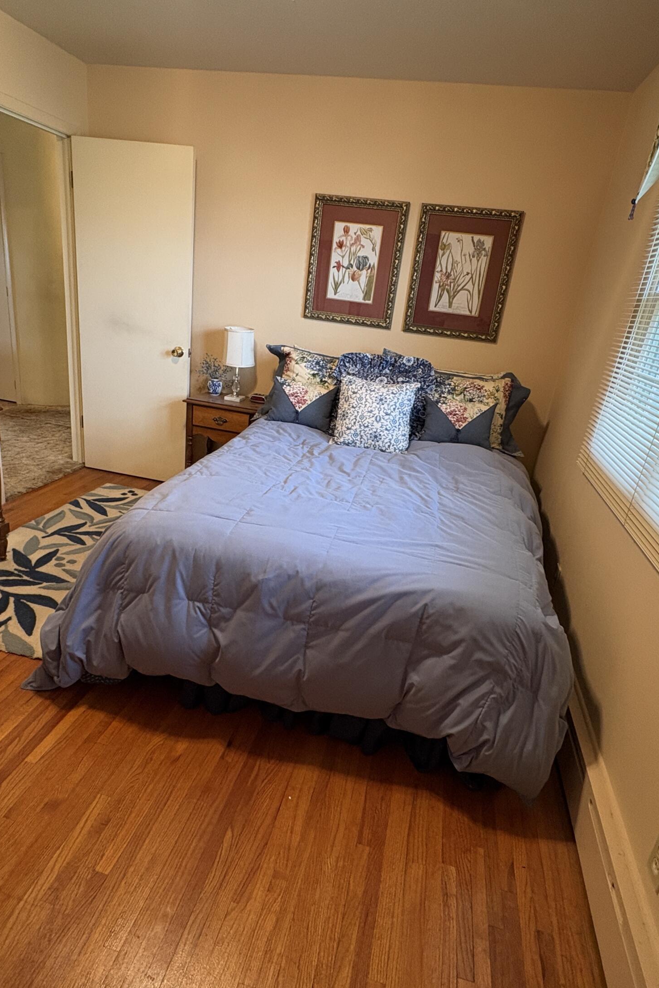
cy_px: 494
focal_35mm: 20
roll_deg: -7.4
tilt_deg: -22.0
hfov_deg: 61.9
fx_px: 549
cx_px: 321
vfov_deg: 84.0
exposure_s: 1/60
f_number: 2.2
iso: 320
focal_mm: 2.22
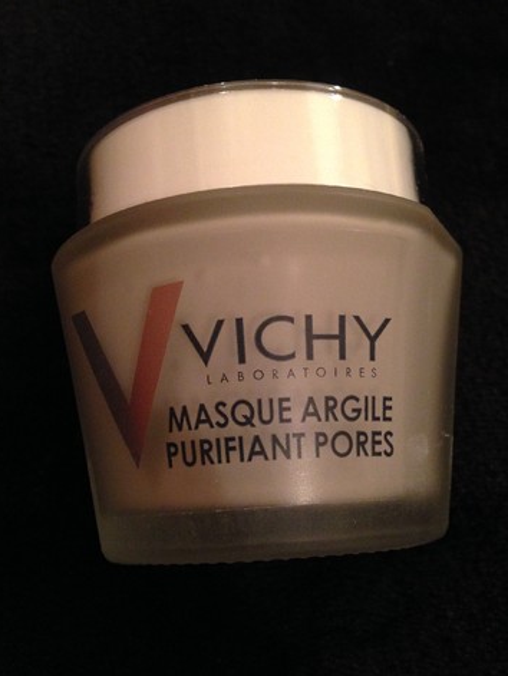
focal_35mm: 35
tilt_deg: -55.1
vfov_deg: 52.6
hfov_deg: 40.7
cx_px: 260
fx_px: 684
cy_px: 347
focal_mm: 4.12
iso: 320
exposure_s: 1/17
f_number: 2.4
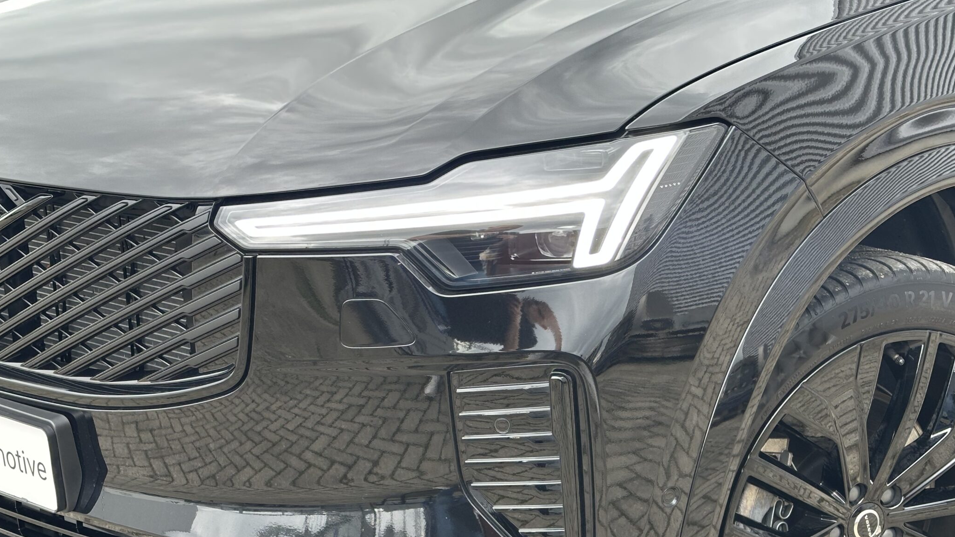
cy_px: 436
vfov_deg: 18.4
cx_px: 517
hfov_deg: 32.3
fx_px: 1646
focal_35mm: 65
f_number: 1.78
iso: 64
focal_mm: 6.86
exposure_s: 1/121
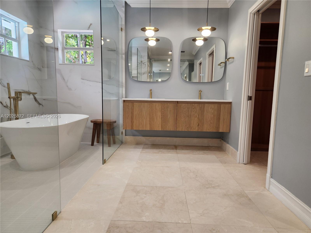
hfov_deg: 73.9
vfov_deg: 58.9
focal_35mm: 23
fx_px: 207
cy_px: 116
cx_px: 156
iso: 80
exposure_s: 1/120
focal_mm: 5.4
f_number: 1.8
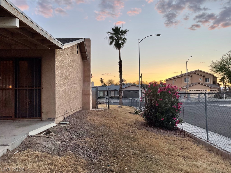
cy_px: 86
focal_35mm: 29
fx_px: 194
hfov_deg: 61.7
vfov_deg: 48.2
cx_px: 116
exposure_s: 1/236
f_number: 1.8
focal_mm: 3
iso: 16
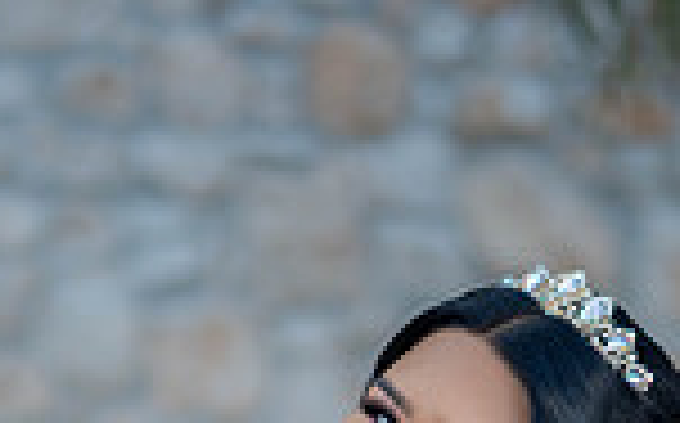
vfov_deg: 5.0
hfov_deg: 8.1
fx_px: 4776
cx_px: 288
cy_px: 860
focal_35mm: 258
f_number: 1.8
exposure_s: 1/1250
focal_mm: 85
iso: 125
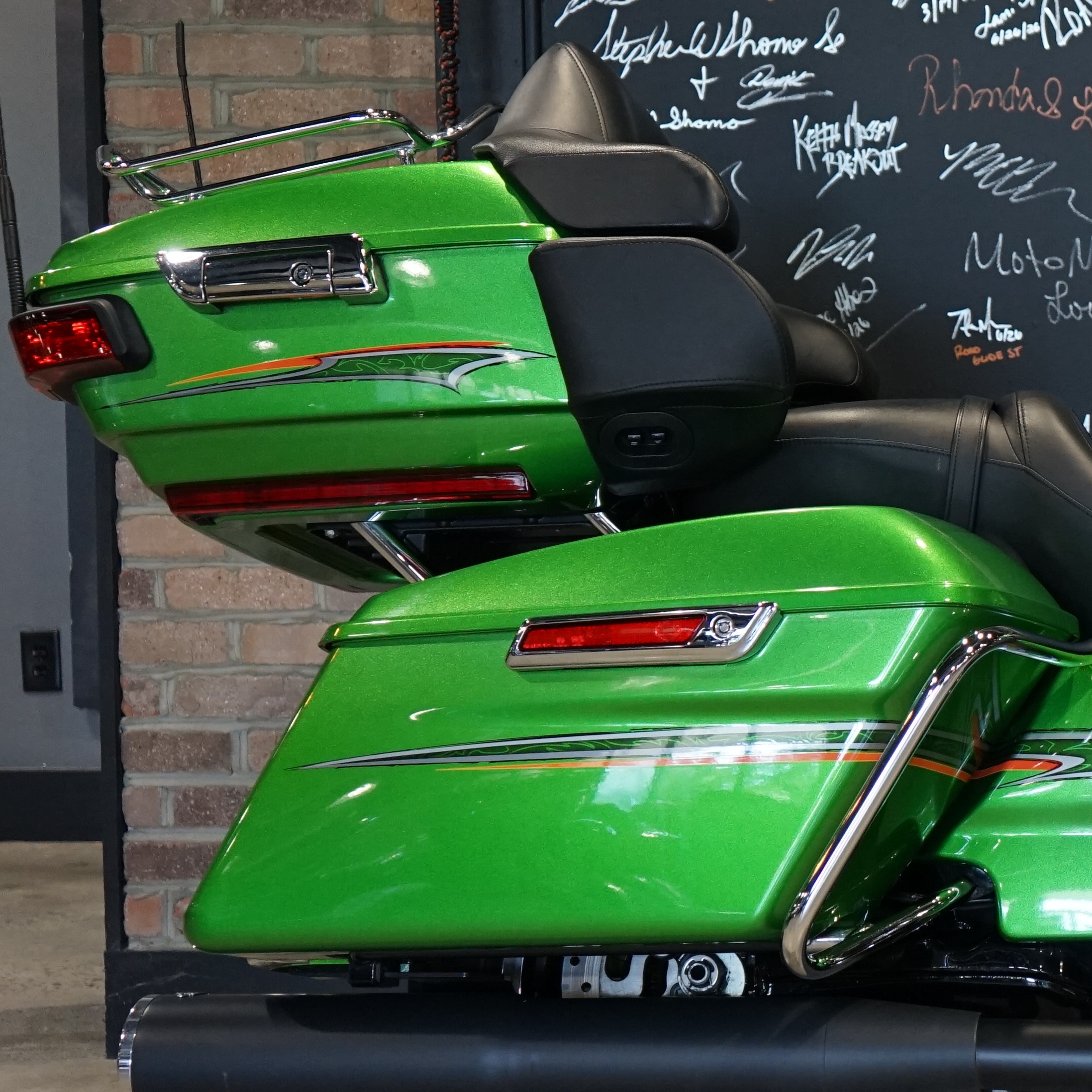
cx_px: 1422
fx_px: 2820
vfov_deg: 21.9
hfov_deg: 20.1
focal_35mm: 79
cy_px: 558
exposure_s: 1/160
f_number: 4
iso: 1600
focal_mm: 34
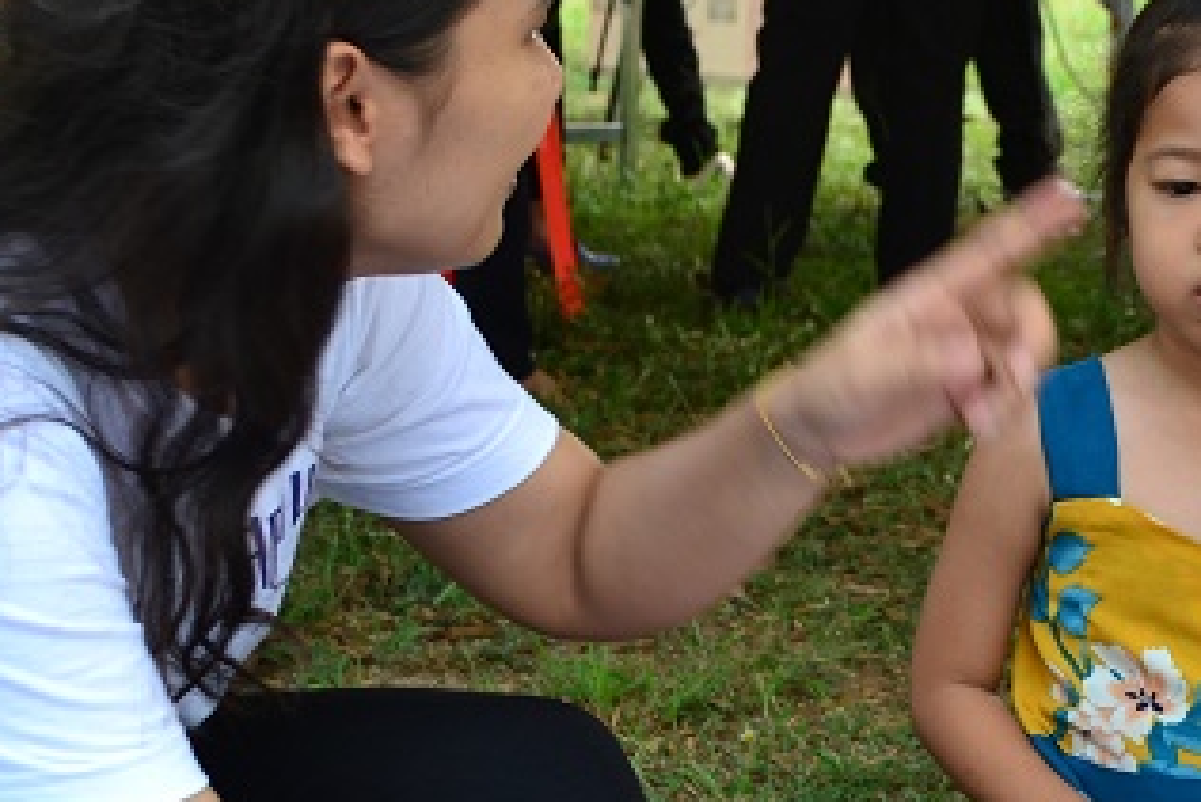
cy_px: 454
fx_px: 3037
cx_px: 1041
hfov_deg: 21.9
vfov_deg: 15.0
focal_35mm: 91
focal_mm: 24
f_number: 5
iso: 100
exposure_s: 1/100
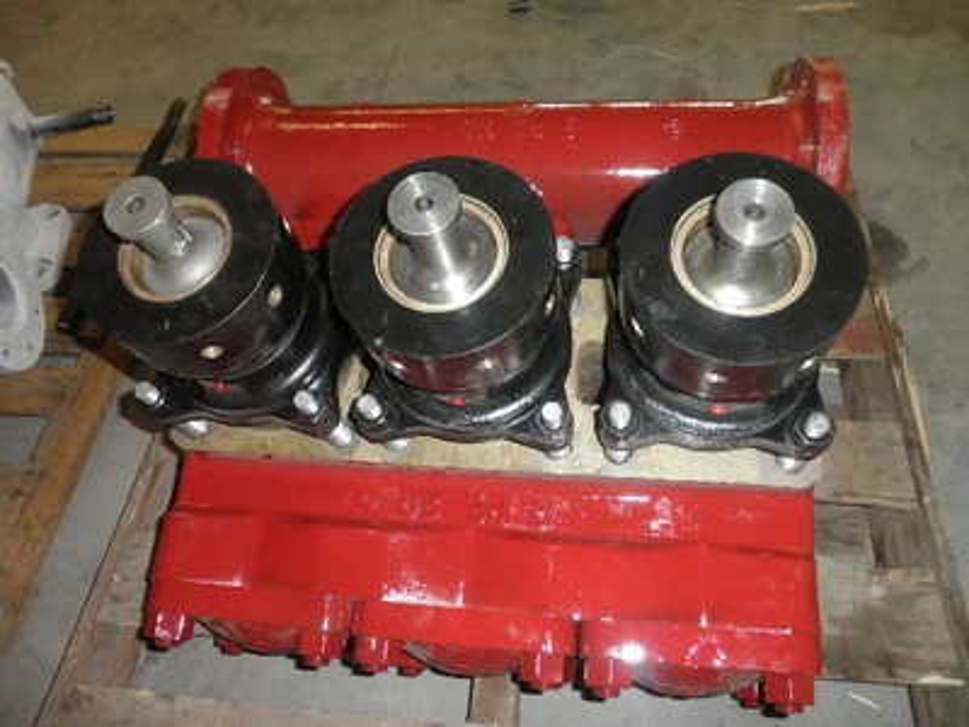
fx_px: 784
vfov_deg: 49.7
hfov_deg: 63.4
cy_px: 364
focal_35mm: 28
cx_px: 484
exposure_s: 1/30
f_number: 3
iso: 200
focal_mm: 5
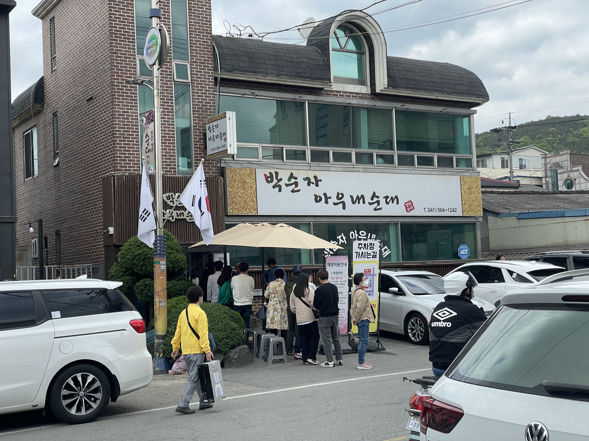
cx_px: 294
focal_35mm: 52
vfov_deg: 28.0
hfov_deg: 36.8
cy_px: 220
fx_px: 885
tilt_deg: +4.4
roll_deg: +2.2
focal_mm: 6
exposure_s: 1/773
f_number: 2
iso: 25
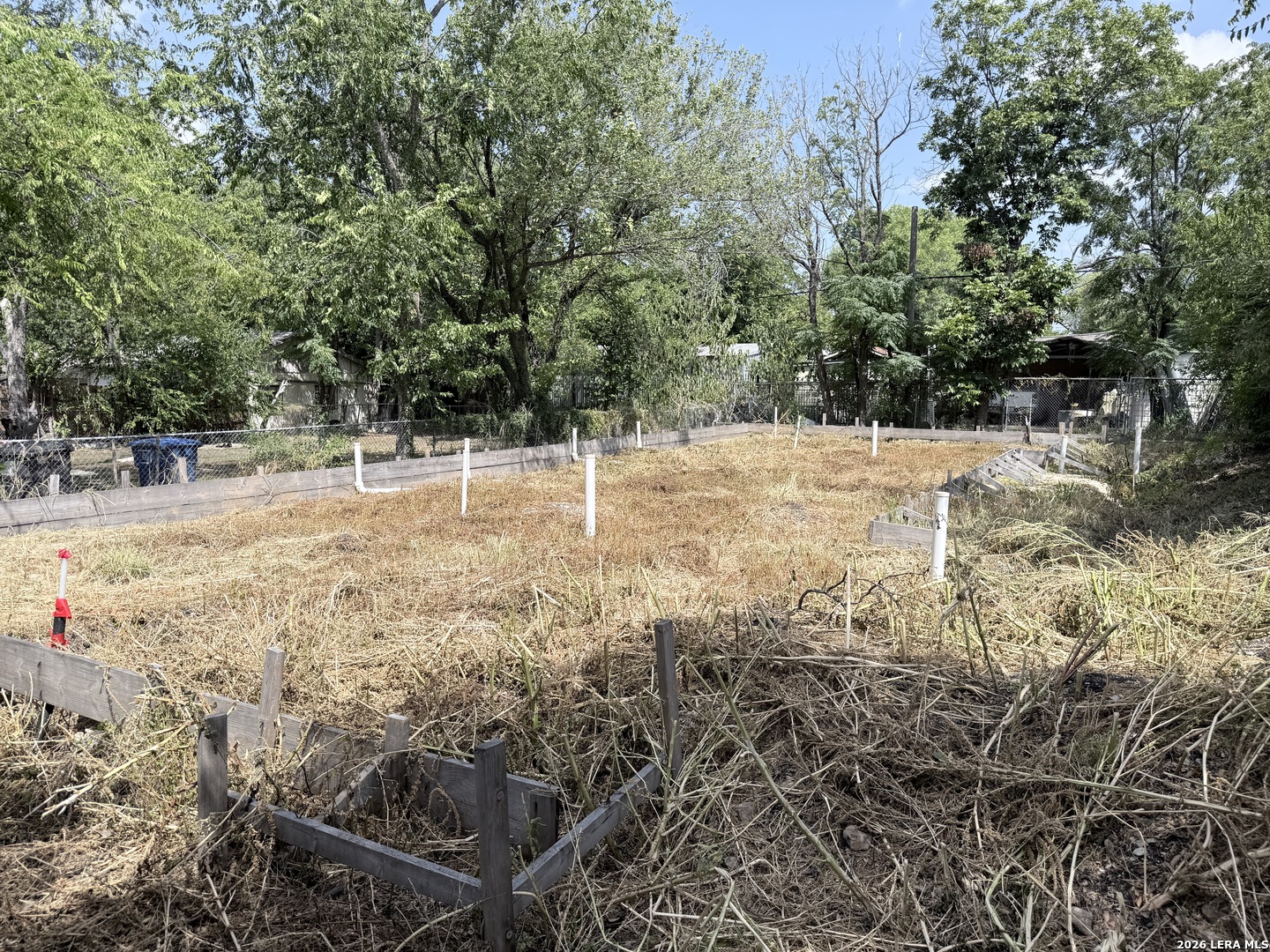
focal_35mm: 24
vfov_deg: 56.8
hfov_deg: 71.6
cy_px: 476
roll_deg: -0.7
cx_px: 635
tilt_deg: -6.3
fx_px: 881
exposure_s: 1/2801
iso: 80
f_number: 1.78
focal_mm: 6.76
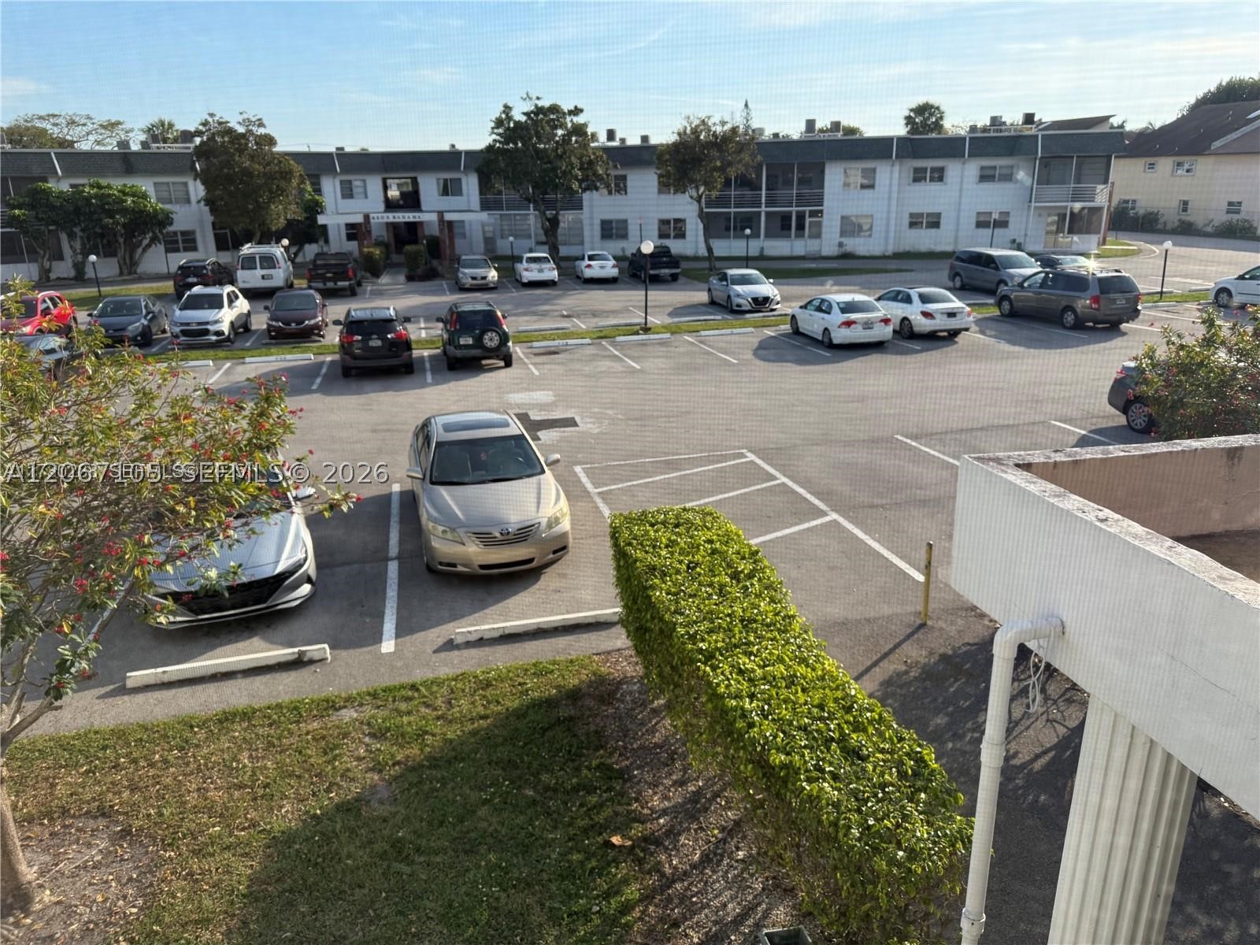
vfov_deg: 56.8
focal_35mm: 24
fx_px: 874
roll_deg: +1.1
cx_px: 630
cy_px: 472
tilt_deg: -18.3
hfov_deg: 71.6
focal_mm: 6.76
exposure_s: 1/2907
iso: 100
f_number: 1.78
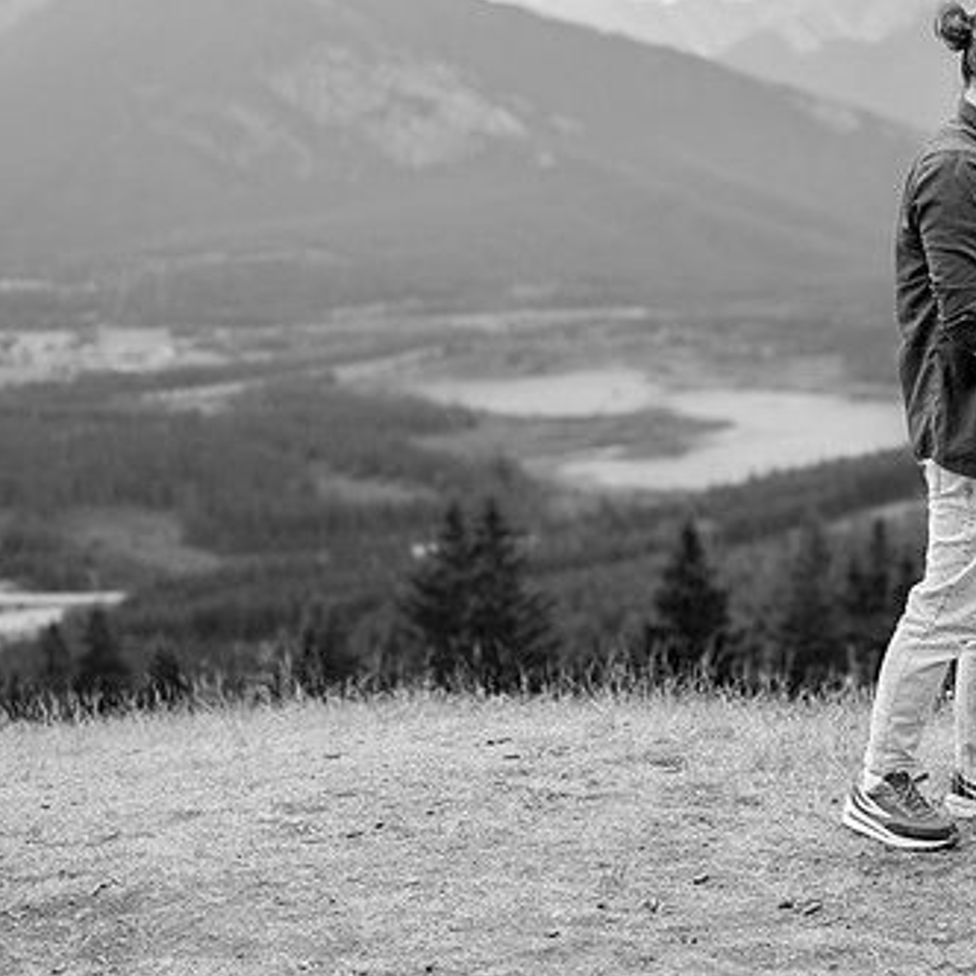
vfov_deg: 32.8
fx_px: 1659
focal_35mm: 52
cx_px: 547
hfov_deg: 32.8
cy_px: 445
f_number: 2.8
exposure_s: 1/2500
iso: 200
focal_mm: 35
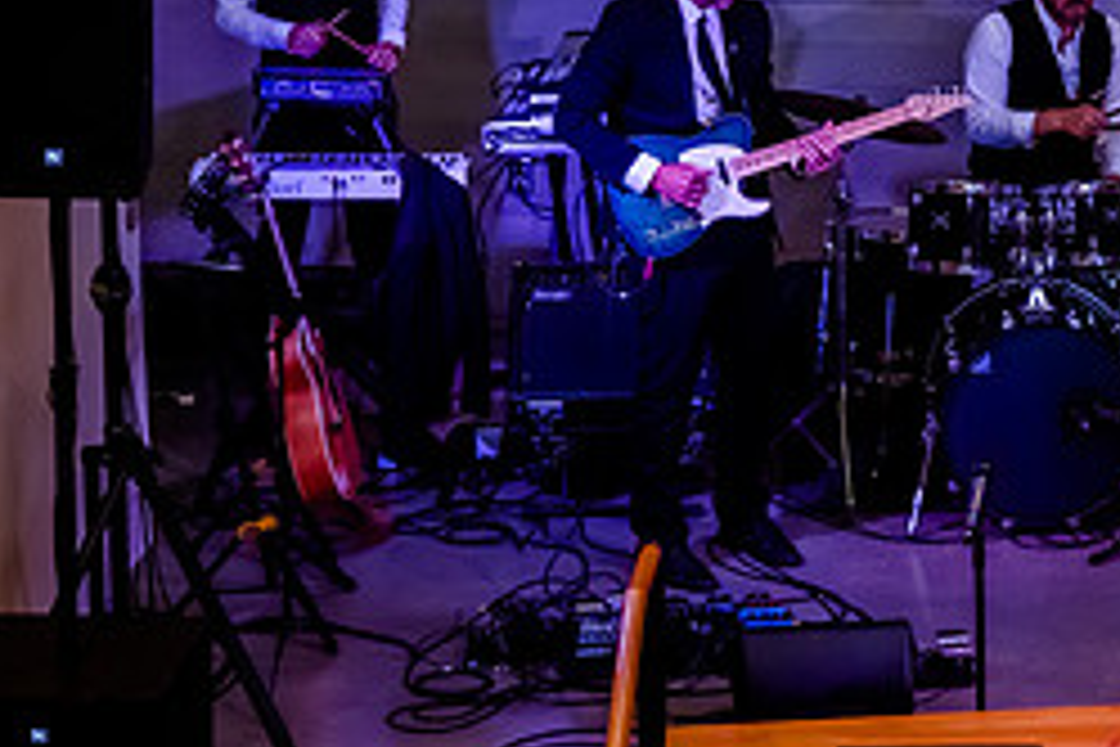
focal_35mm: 208
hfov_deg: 9.8
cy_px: 135
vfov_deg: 6.6
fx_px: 6471
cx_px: 1162
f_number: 4
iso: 4000
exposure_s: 1/250
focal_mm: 78
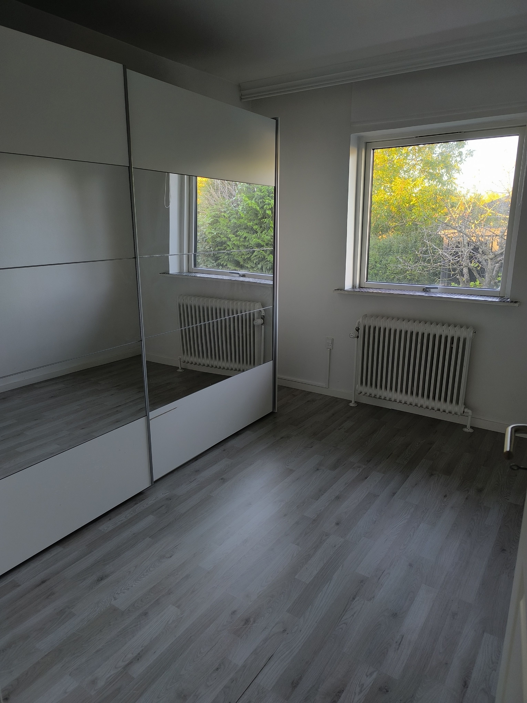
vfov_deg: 73.9
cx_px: 264
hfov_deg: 58.9
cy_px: 352
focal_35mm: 23
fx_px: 467
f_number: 1.65
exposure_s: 1/100
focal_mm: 6.14
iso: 200
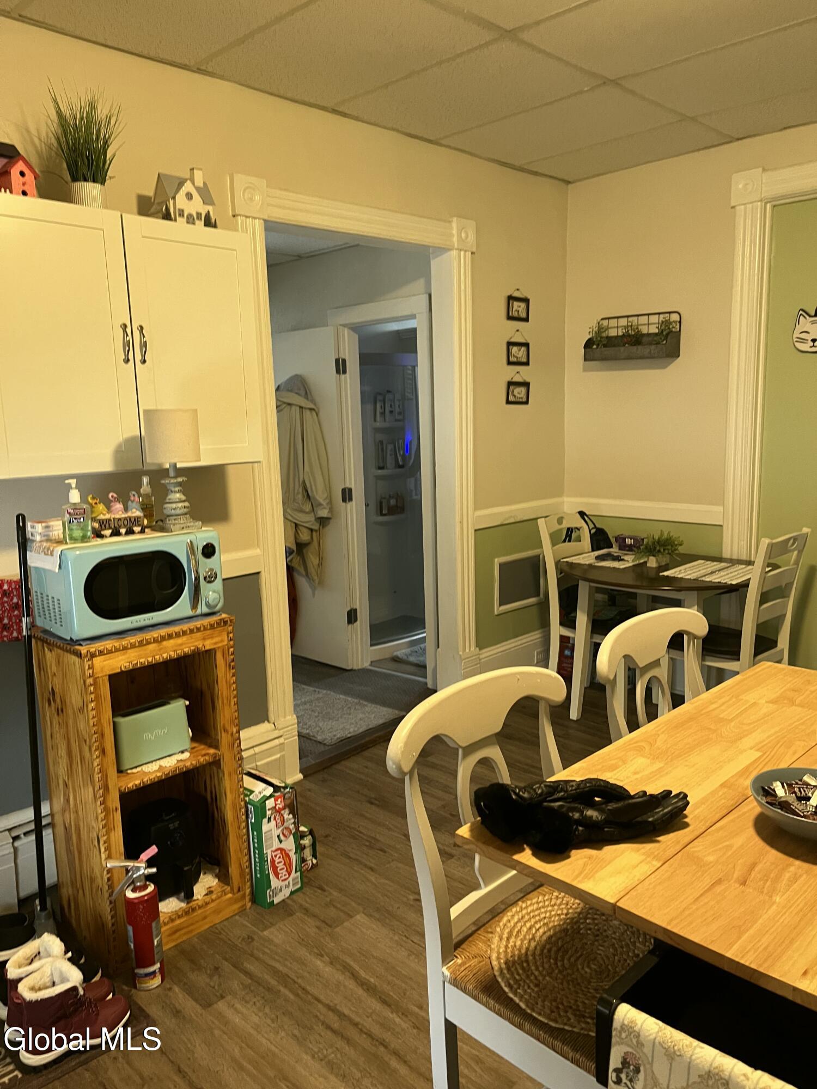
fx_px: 818
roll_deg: +1.8
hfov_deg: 53.1
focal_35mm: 26
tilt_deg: -9.5
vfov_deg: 67.3
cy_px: 544
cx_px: 408
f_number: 1.6
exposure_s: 1/40
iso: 640
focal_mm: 5.1
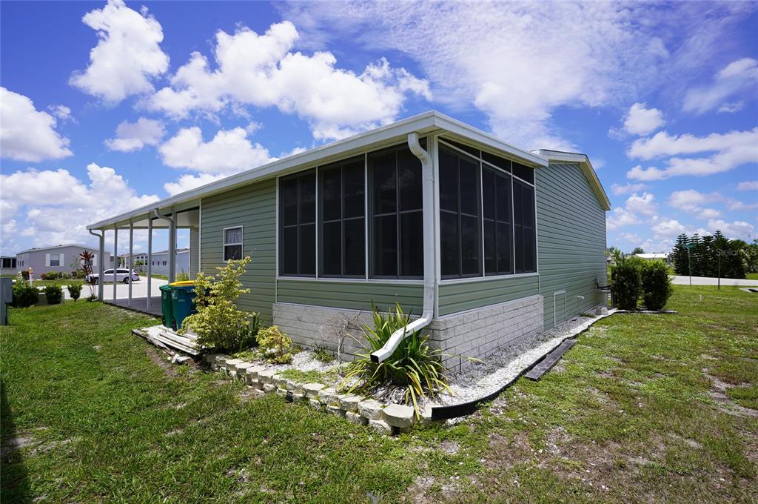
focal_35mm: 17
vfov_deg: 70.3
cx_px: 379
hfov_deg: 93.3
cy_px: 252
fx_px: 357
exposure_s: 1/160
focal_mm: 17
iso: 100
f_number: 10
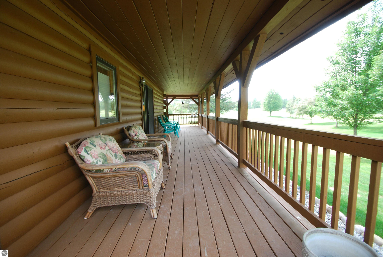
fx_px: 160
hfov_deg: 100.3
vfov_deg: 77.5
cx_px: 192
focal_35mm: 15
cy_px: 128
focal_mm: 10
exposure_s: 1/80
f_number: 4.5
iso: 200
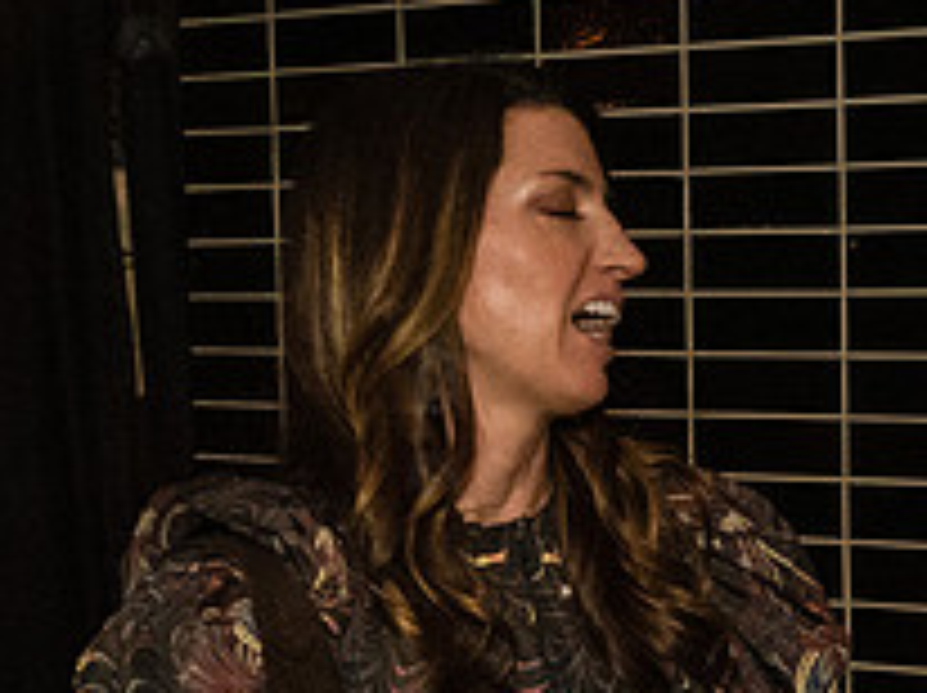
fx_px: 3317
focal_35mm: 124
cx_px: 1038
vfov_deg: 11.8
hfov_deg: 15.5
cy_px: 742
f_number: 4
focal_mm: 32
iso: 6400
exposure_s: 1/200
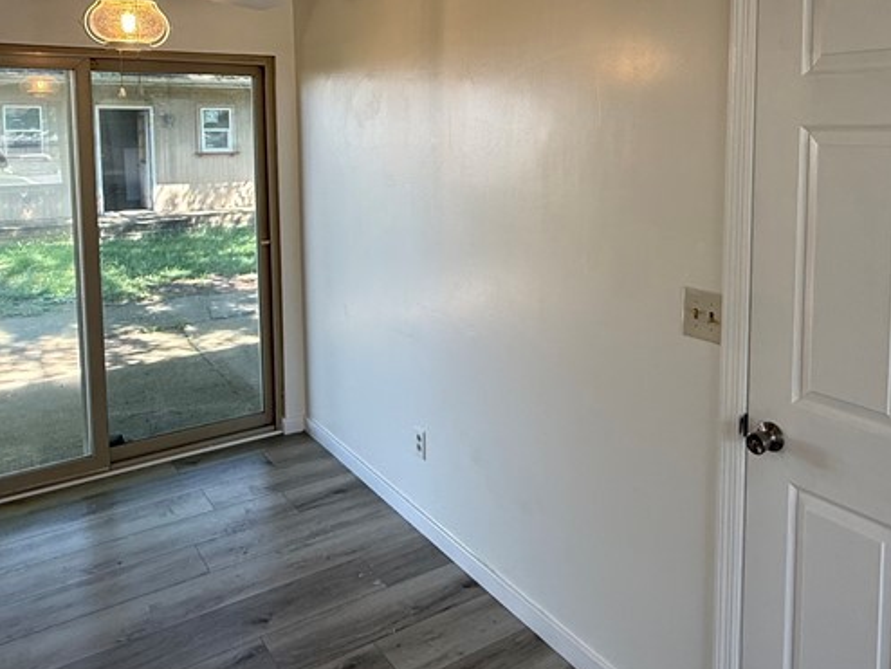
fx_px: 747
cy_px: 188
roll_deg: +0.0
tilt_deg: -4.4
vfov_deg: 46.9
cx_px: 489
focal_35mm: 29
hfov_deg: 61.5
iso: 80
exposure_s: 1/120
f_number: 2.2
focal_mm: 2.22
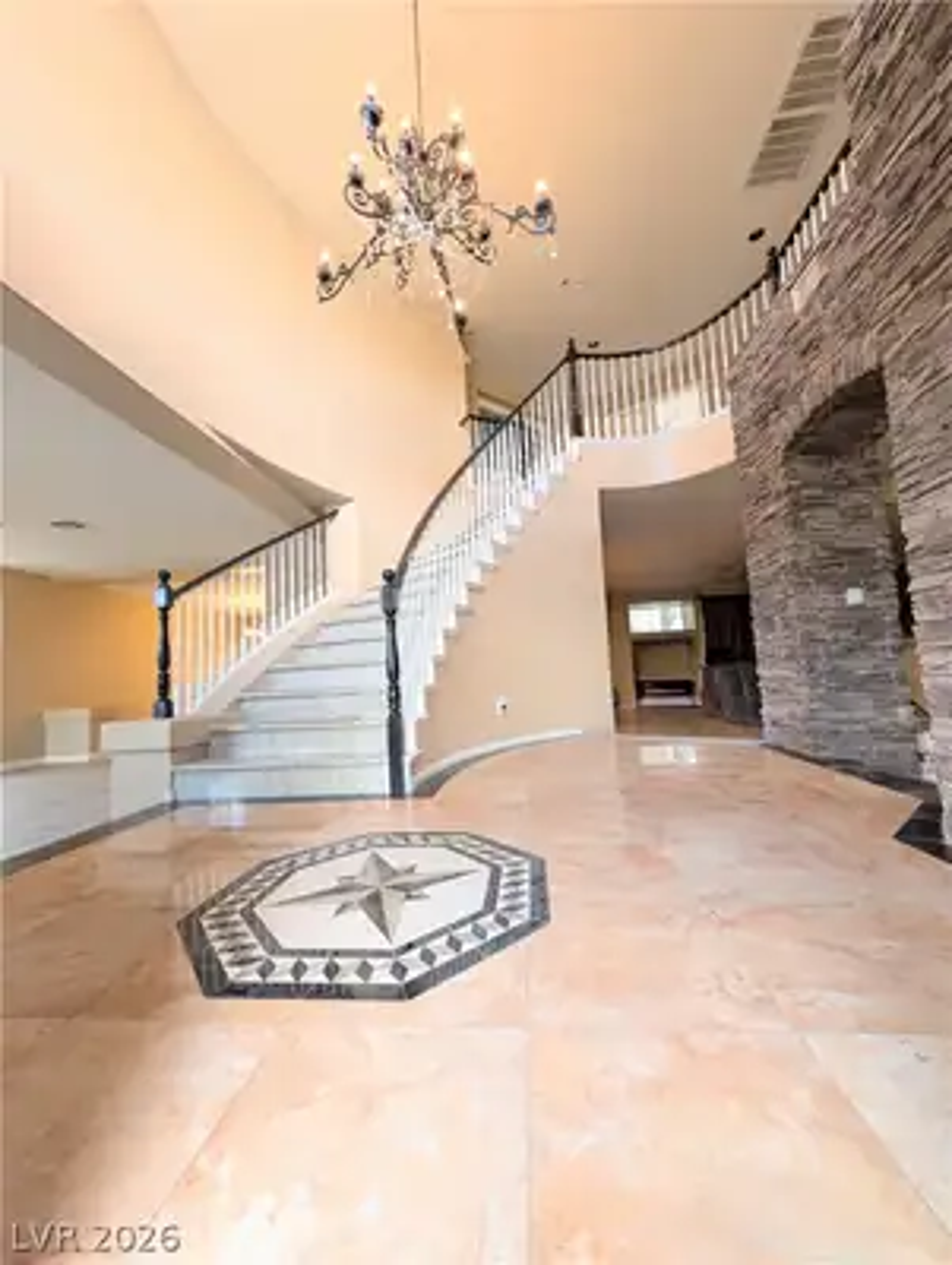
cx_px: 476
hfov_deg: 94.6
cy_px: 632
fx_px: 439
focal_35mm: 12
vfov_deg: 110.5
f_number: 1.7
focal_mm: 2.02
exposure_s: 1/40
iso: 125
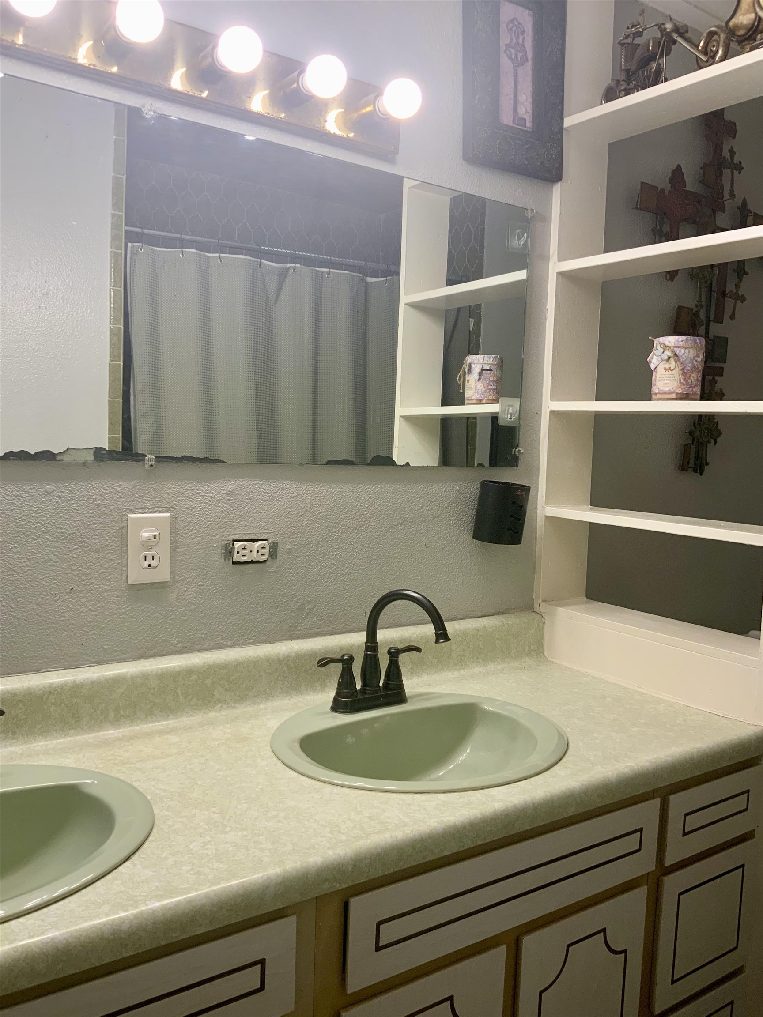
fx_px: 852
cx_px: 382
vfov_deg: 61.7
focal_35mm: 29
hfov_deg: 48.2
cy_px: 508
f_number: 1.8
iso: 40
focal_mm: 3
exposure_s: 1/60
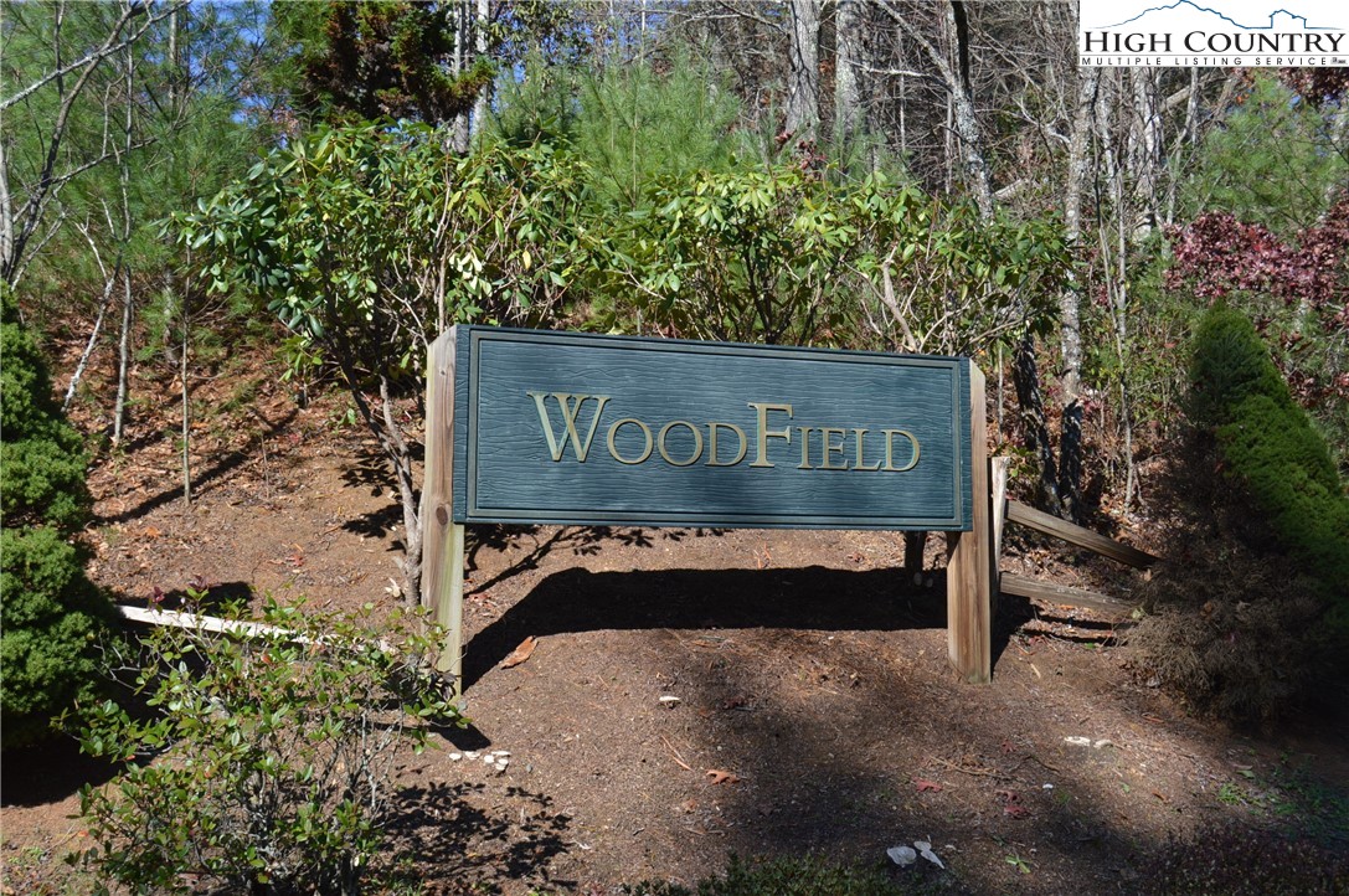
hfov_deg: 49.6
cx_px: 674
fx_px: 1460
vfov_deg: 34.1
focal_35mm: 39
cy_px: 448
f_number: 7.1
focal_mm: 26
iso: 100
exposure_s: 1/200
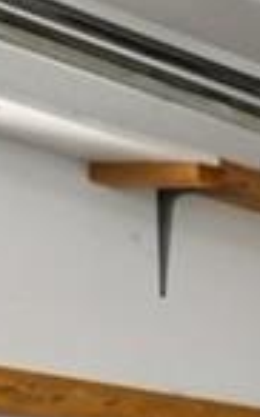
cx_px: 1883
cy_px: 671
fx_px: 2283
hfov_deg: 4.1
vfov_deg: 10.0
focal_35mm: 201
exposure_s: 1/8
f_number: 8
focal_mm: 12
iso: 400
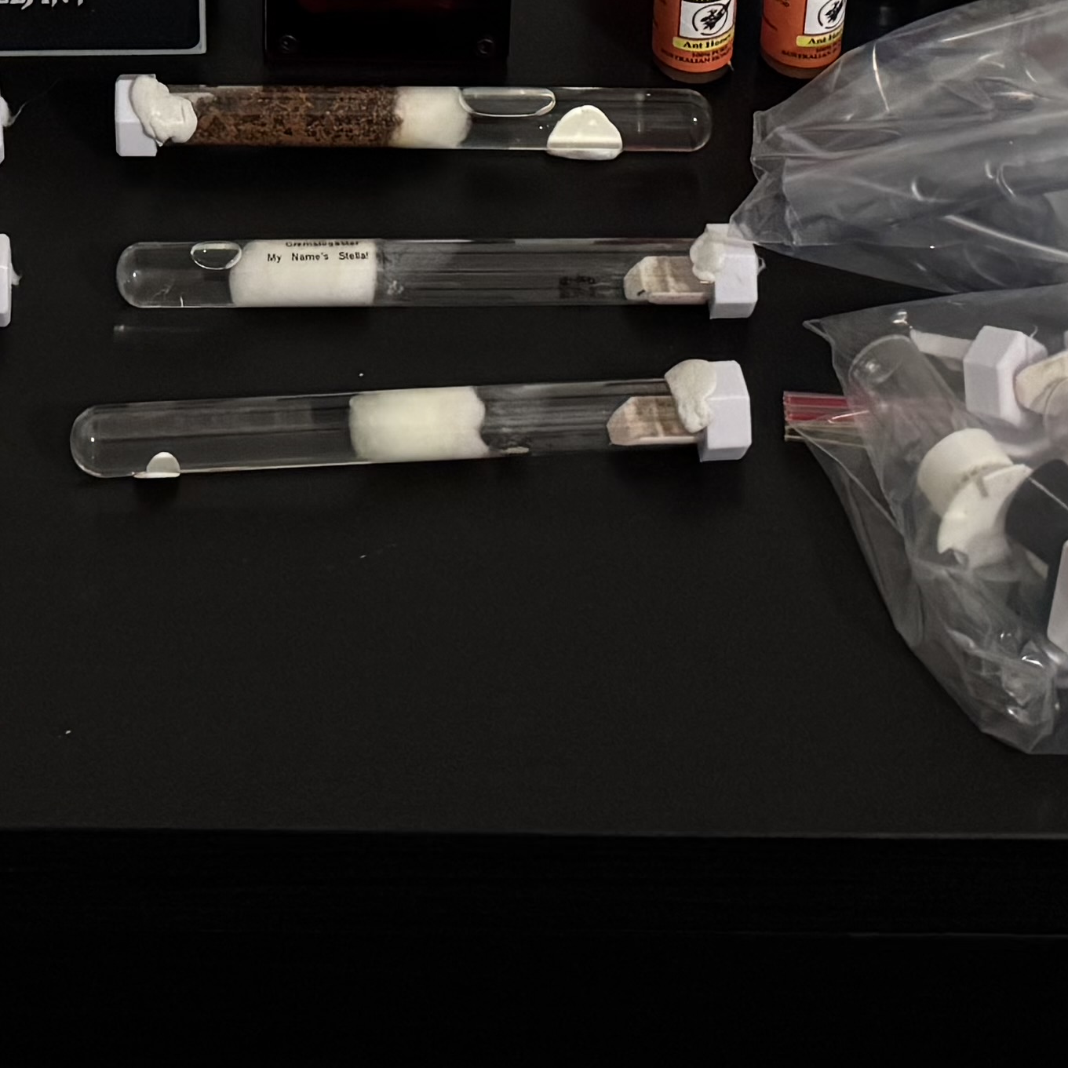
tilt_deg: -28.9
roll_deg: +1.5
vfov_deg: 17.6
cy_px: -505
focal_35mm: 89
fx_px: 3107
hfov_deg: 19.2
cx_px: 107
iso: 640
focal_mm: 6.76
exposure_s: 1/50
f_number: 1.78
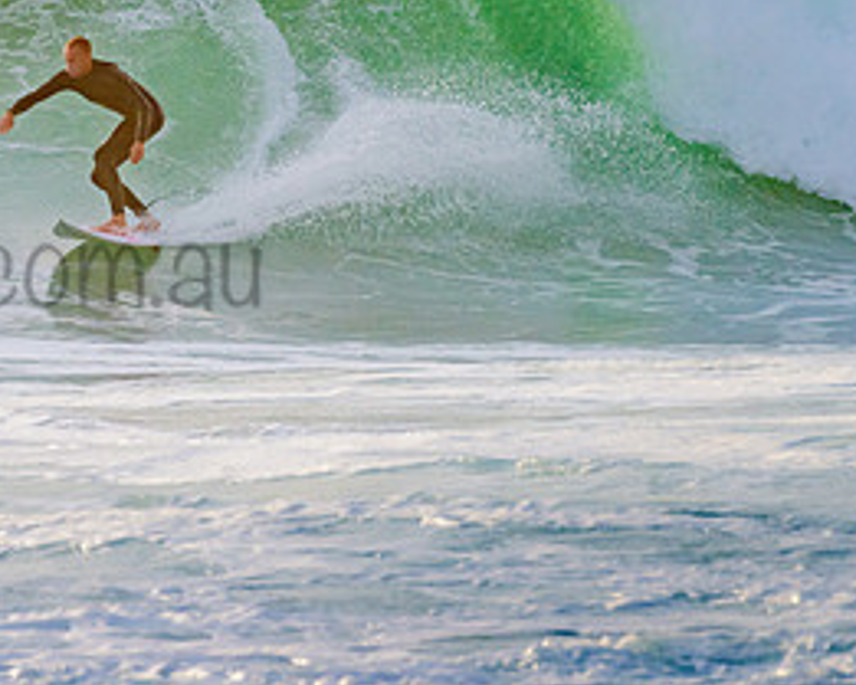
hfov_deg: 1.5
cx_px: 129
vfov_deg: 1.2
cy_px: 90
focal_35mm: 1276
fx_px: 32339
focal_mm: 500
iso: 400
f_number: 5.6
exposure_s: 1/2000
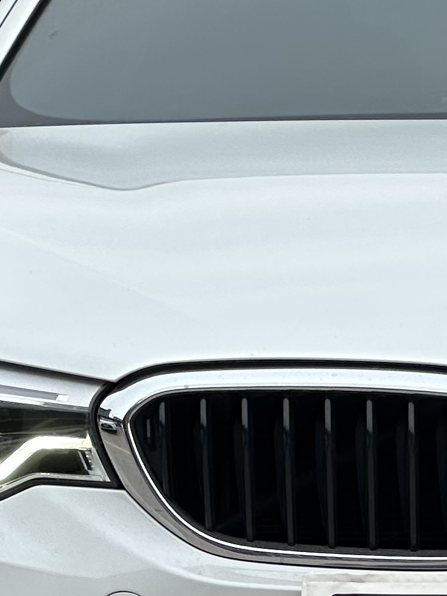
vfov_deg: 6.0
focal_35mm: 332
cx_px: 494
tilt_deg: -0.3
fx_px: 5718
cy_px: 354
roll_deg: +0.8
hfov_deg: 4.5
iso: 32
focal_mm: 9
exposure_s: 1/477
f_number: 2.8
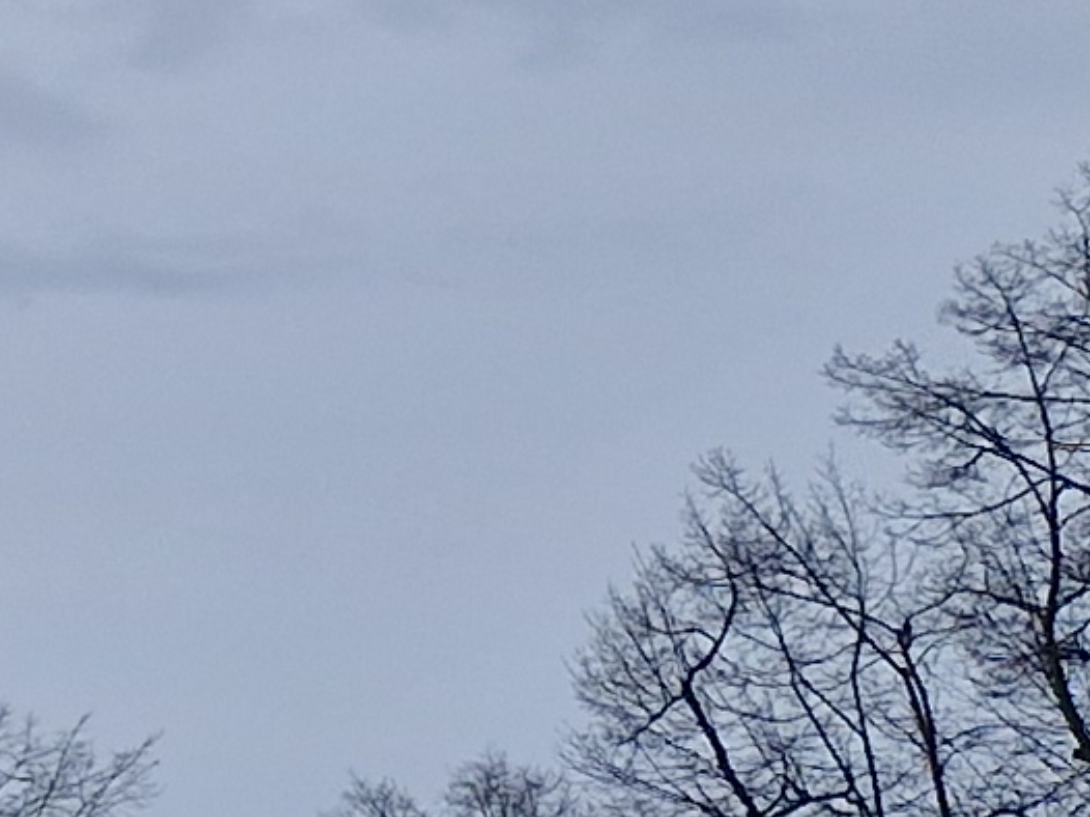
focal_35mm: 175
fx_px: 5508
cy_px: 456
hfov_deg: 8.6
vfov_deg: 8.5
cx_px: -2538
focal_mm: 5.4
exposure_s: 1/946
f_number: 1.8
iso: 50
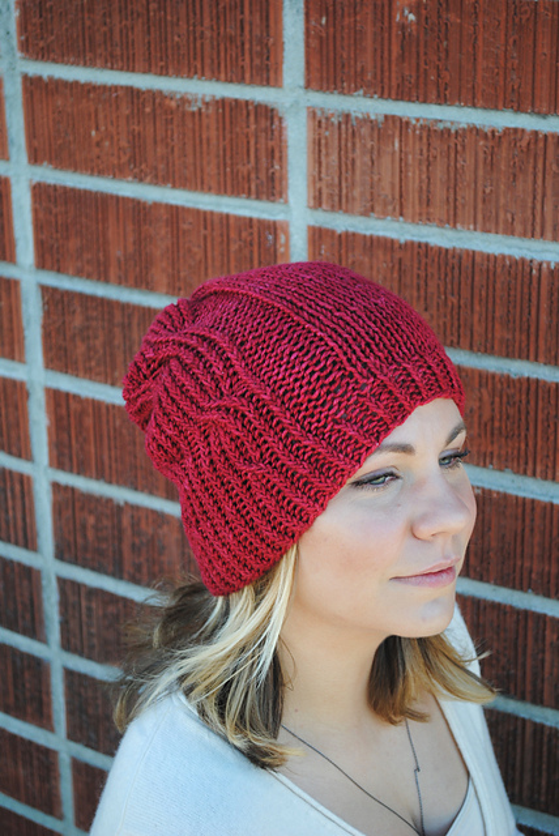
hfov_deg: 16.6
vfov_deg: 24.6
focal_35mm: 82
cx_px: 280
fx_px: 1917
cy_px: 418
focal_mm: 55
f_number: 5.6
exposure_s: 1/125
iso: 200
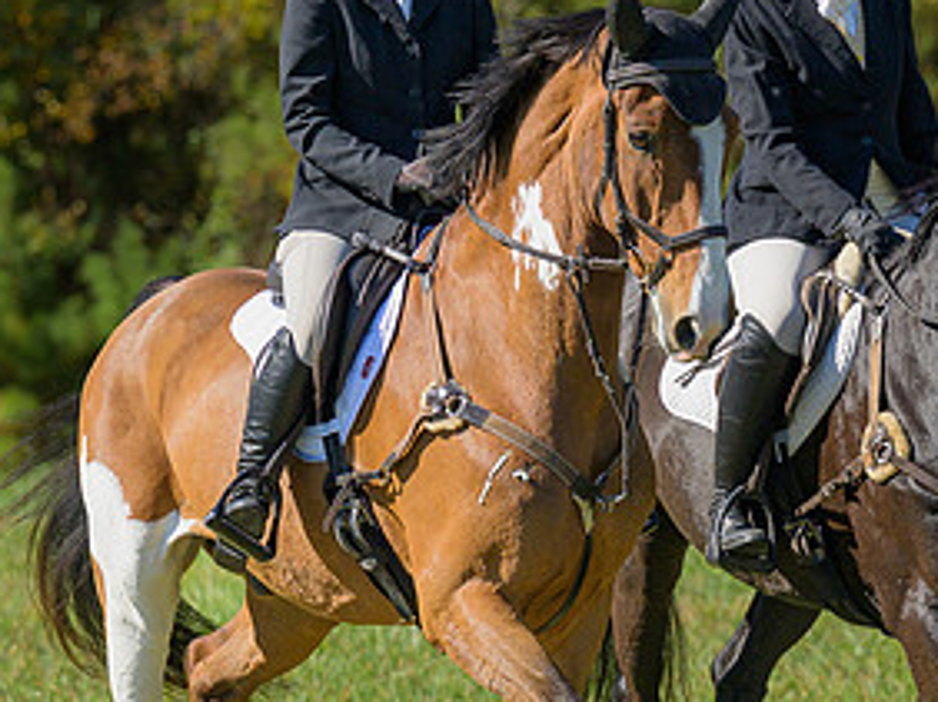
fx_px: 10451
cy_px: 153
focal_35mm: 386
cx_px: 778
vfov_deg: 3.8
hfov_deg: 5.1
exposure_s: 1/800
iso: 200
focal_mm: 135
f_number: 4
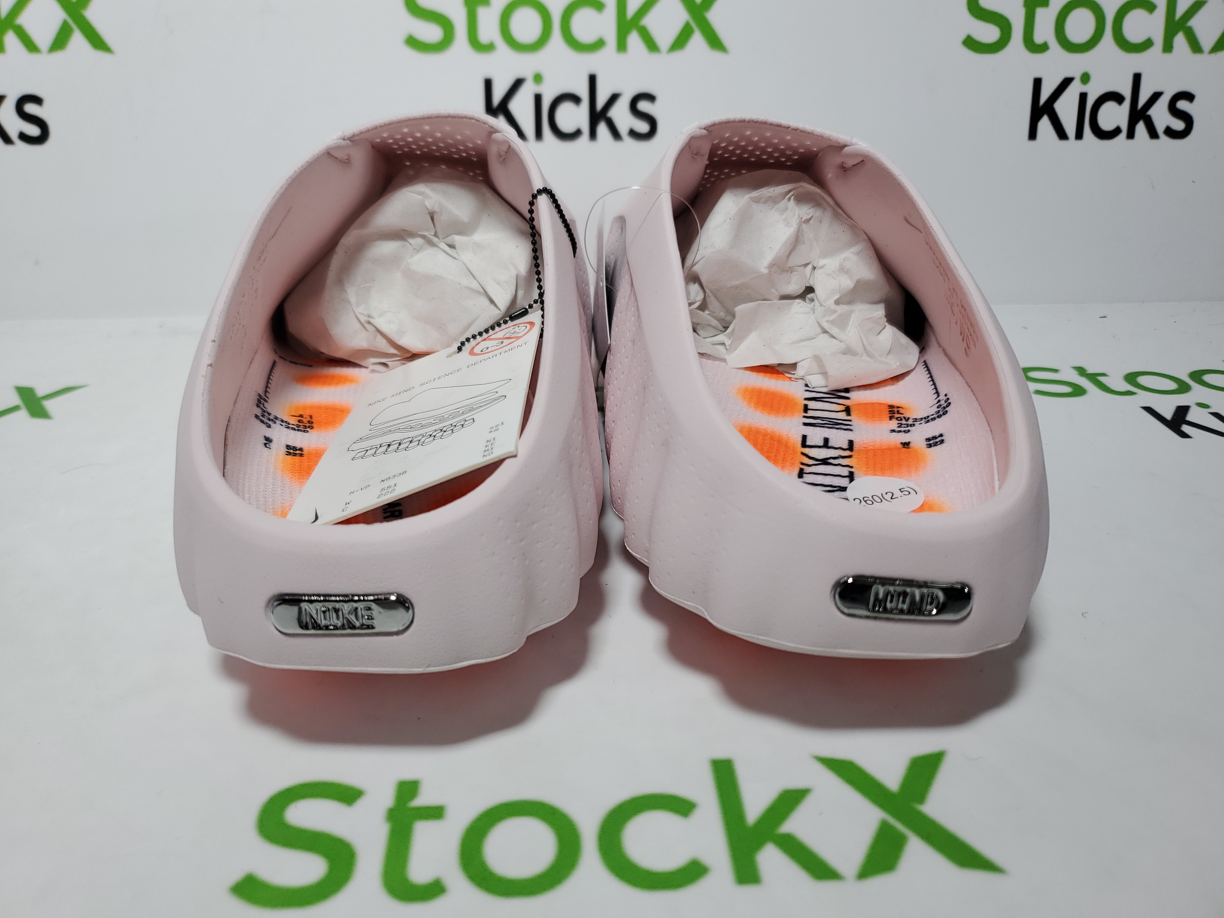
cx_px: 612
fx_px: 919
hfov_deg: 67.3
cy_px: 459
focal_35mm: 26
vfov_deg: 53.1
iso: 50
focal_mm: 4.3
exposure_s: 1/571
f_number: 1.5
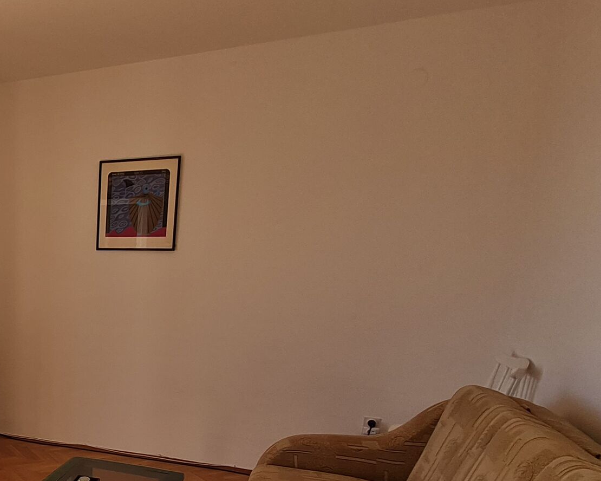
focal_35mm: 32
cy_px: 386
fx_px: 569
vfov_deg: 43.6
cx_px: 0
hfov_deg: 46.6
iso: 50
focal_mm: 1.74
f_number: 2.2
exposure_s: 1/376
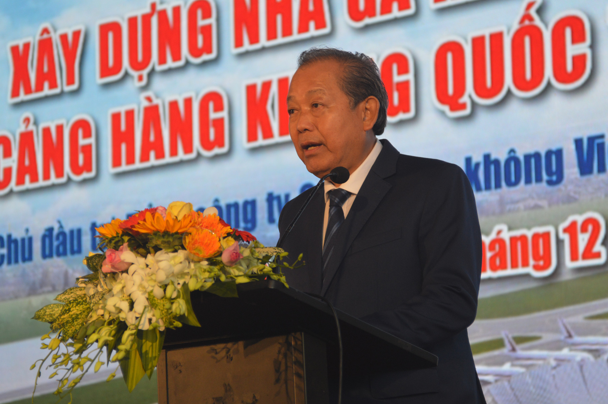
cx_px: 313
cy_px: 209
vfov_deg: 10.5
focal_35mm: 130
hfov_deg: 15.8
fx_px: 2194
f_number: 4.2
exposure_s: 1/125
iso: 500
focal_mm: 78
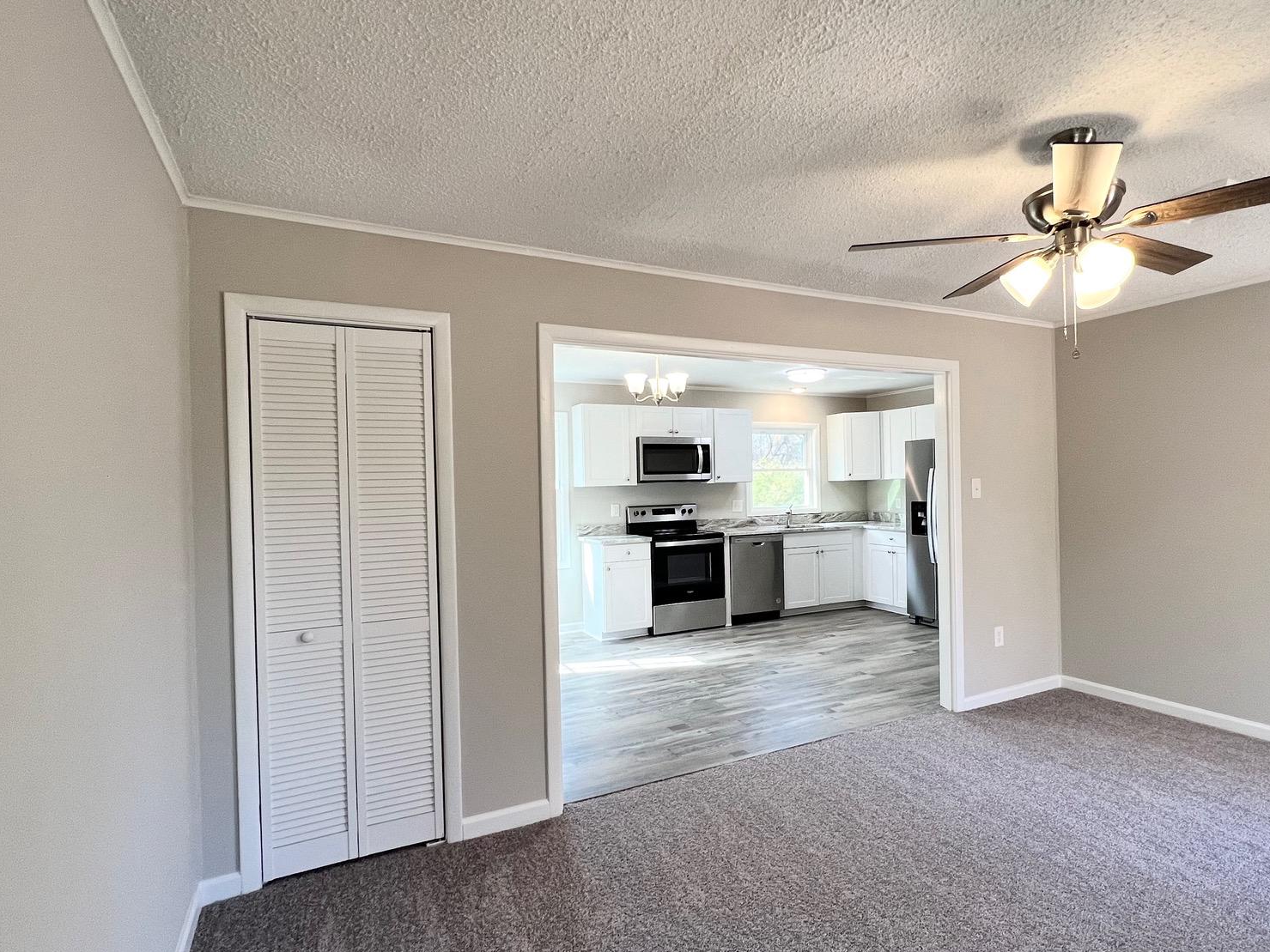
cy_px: 481
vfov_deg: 71.6
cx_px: 726
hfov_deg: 87.2
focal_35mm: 18
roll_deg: +1.2
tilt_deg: -0.5
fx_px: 660
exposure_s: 1/120
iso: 100
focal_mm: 1.57
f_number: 1.8
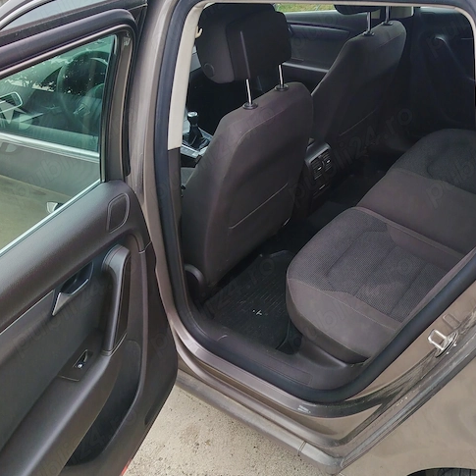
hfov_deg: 47.0
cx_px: 281
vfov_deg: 46.9
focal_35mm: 35
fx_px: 545
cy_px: 186
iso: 100
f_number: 1.75
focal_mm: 5.25
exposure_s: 1/297
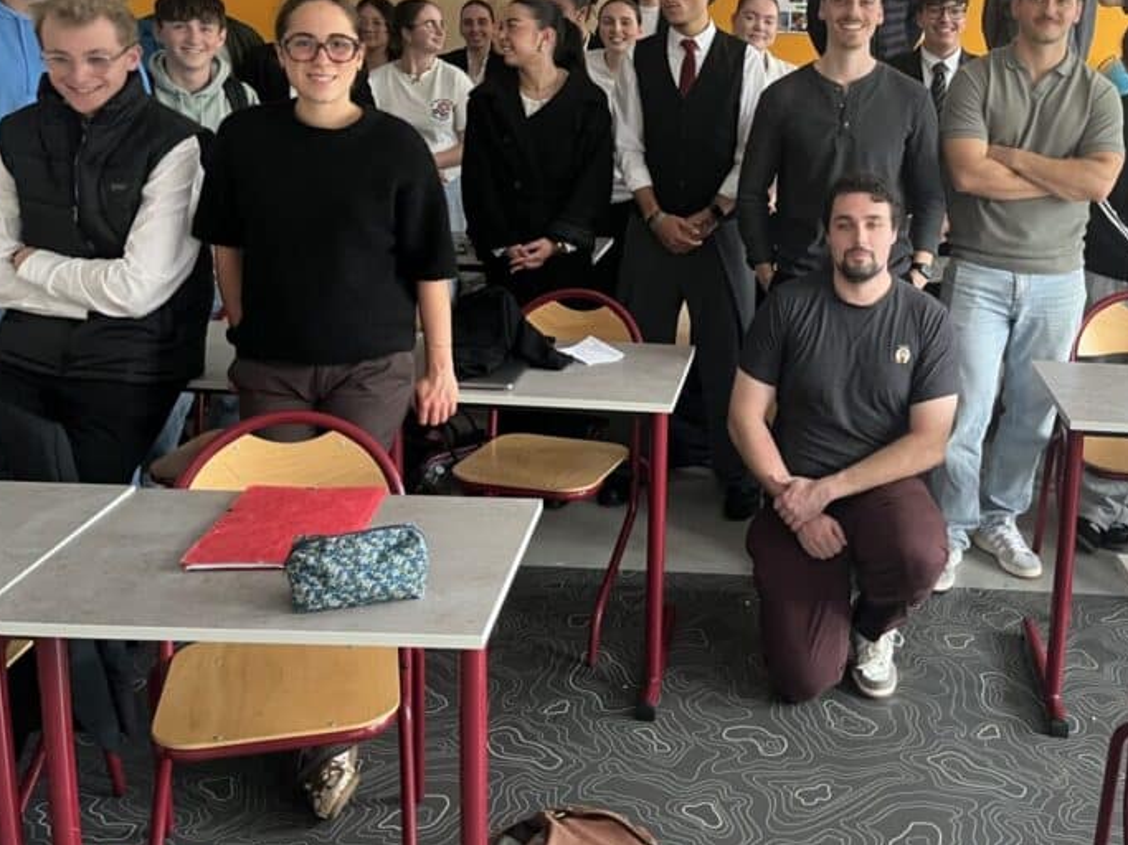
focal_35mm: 39
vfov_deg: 36.3
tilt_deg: -11.8
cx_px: 742
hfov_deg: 47.2
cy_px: 257
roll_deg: -1.9
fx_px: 1271
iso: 250
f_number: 1.6
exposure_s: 1/60
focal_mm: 5.1
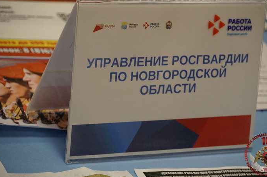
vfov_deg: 7.3
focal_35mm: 188
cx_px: 142
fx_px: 1393
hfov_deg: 10.9
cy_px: 80
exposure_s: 1/200
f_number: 5.6
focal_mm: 114
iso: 2000
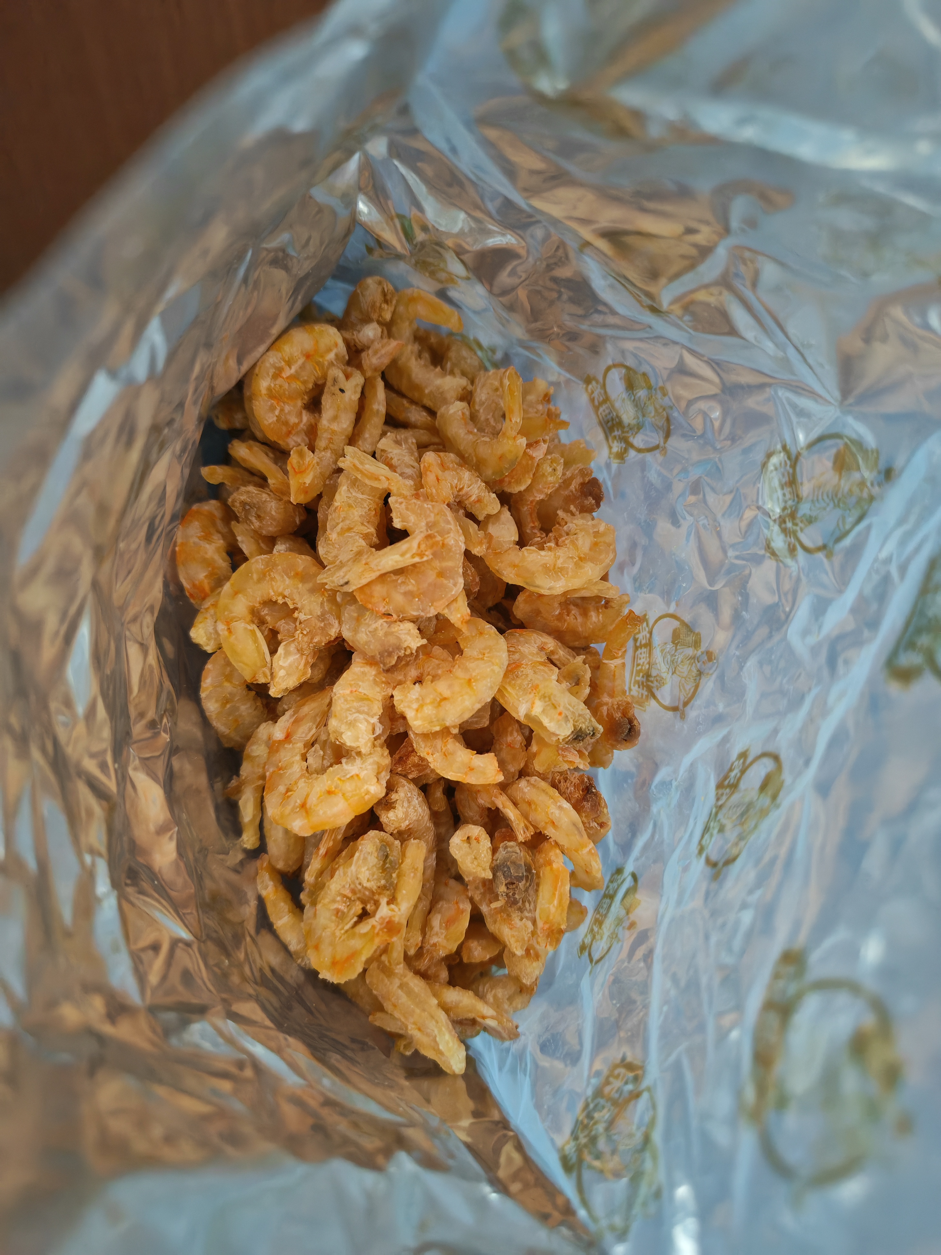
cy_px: 628
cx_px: 470
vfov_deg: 71.6
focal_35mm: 24
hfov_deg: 56.8
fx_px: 870
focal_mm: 6.67
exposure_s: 1/18
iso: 2000
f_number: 1.95
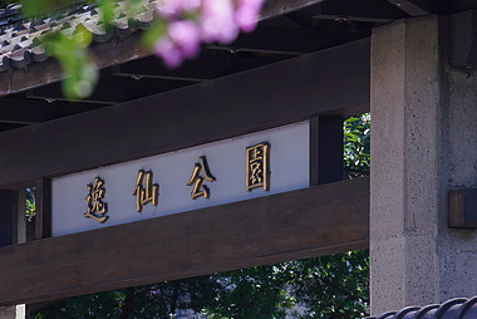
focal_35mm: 287
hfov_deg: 7.2
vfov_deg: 4.8
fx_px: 3806
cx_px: 36
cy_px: 224
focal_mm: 140
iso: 100
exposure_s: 1/125
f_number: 7.1
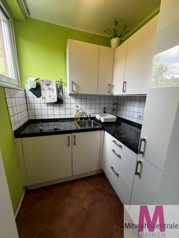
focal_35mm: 13
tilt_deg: -12.5
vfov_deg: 106.2
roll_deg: -2.7
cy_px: 119
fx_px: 90
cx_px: 90
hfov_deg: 89.9
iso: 80
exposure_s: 1/99
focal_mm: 1.57
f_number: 1.8
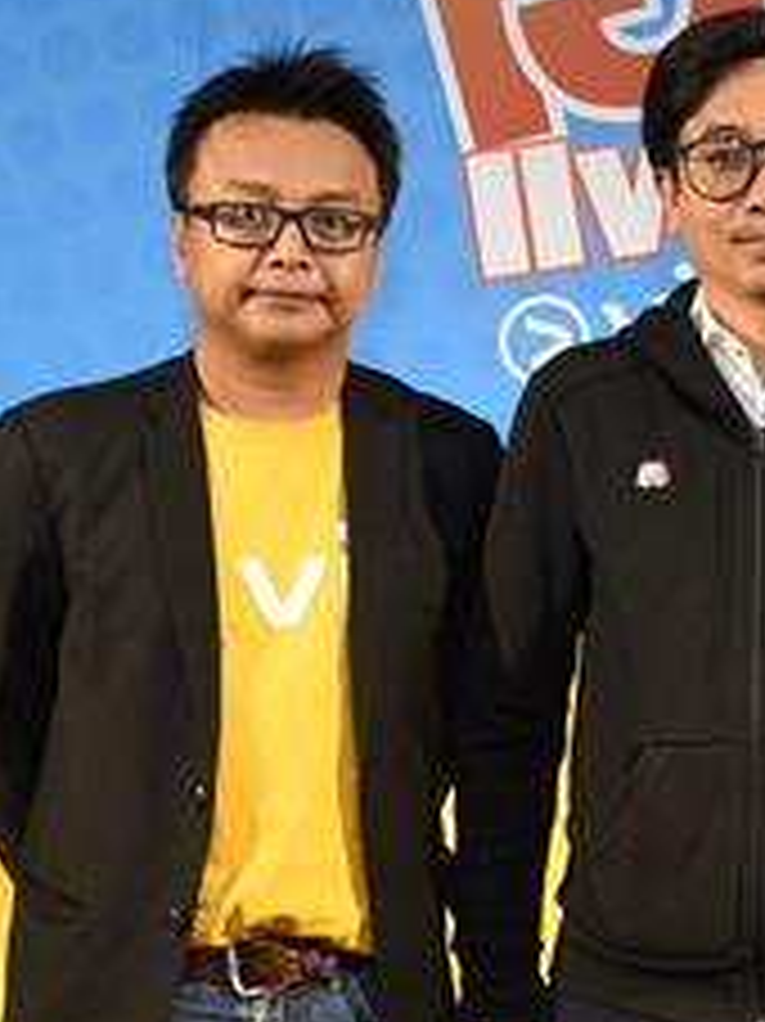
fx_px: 3303
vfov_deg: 17.6
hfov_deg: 13.1
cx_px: 693
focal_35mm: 112
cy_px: 540
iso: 800
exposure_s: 1/250
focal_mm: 44
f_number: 4
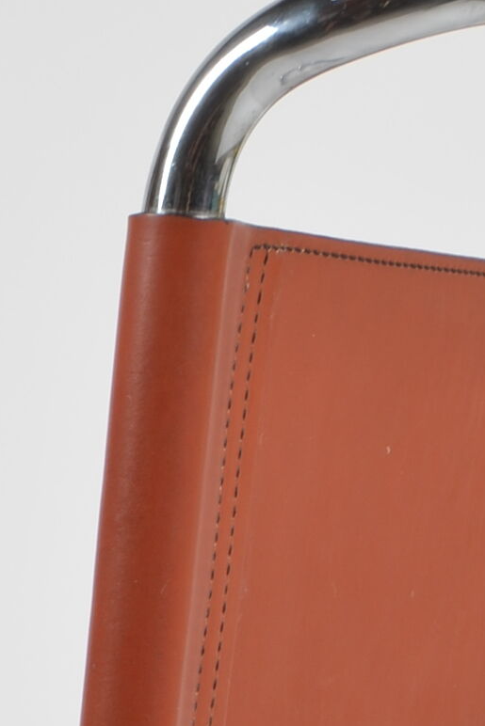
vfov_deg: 11.1
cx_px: -82
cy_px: 1338
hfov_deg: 7.9
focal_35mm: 172
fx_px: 3474
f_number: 11
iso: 100
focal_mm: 24
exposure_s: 1/125
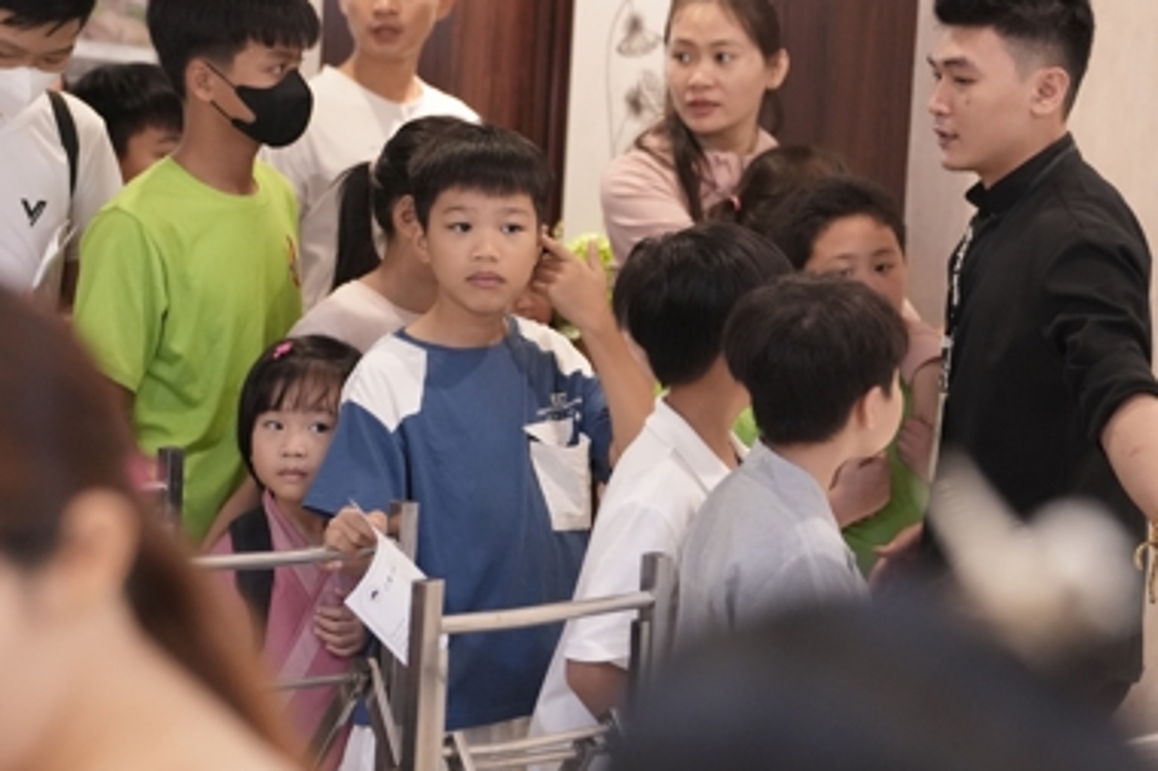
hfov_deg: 15.2
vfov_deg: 10.1
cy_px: 325
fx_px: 4340
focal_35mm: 135
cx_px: 463
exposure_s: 1/160
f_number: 2.8
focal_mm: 79
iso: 6400
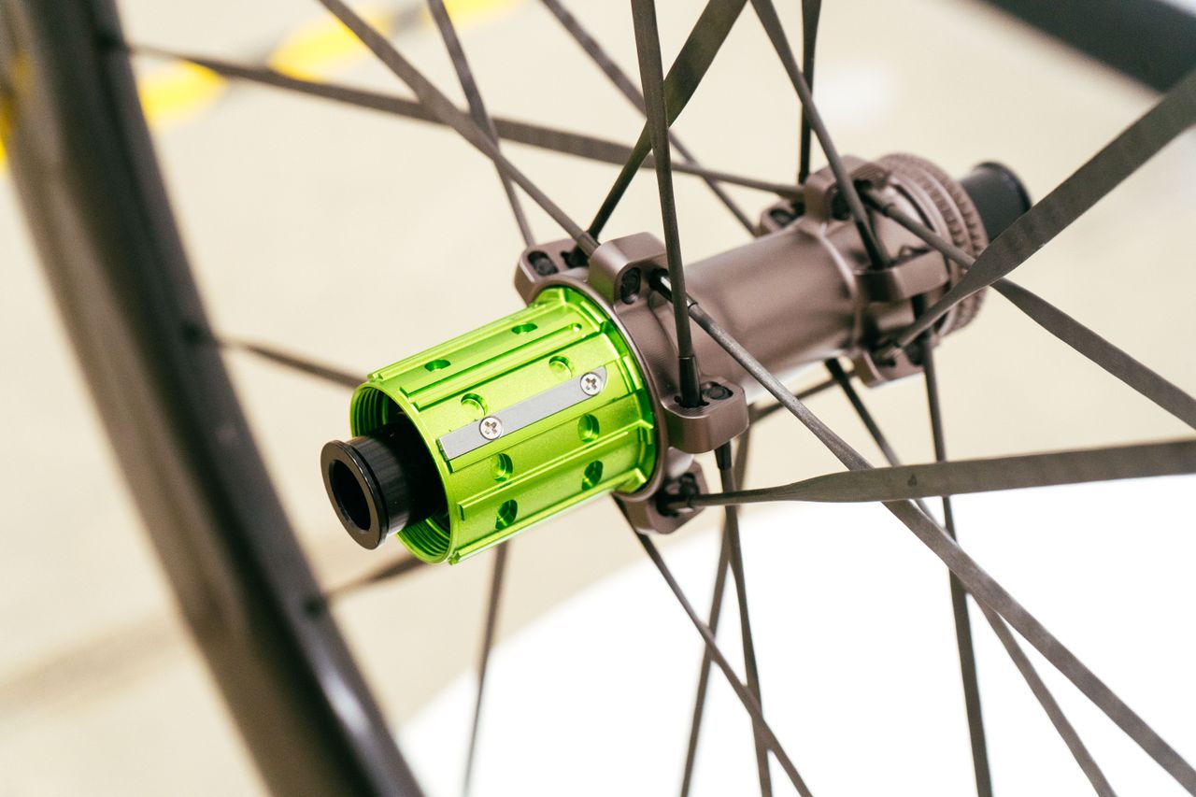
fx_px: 2325
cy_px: 398
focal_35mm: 70
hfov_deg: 28.8
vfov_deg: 19.5
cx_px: 598
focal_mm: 70
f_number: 8
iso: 3200
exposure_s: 1/125
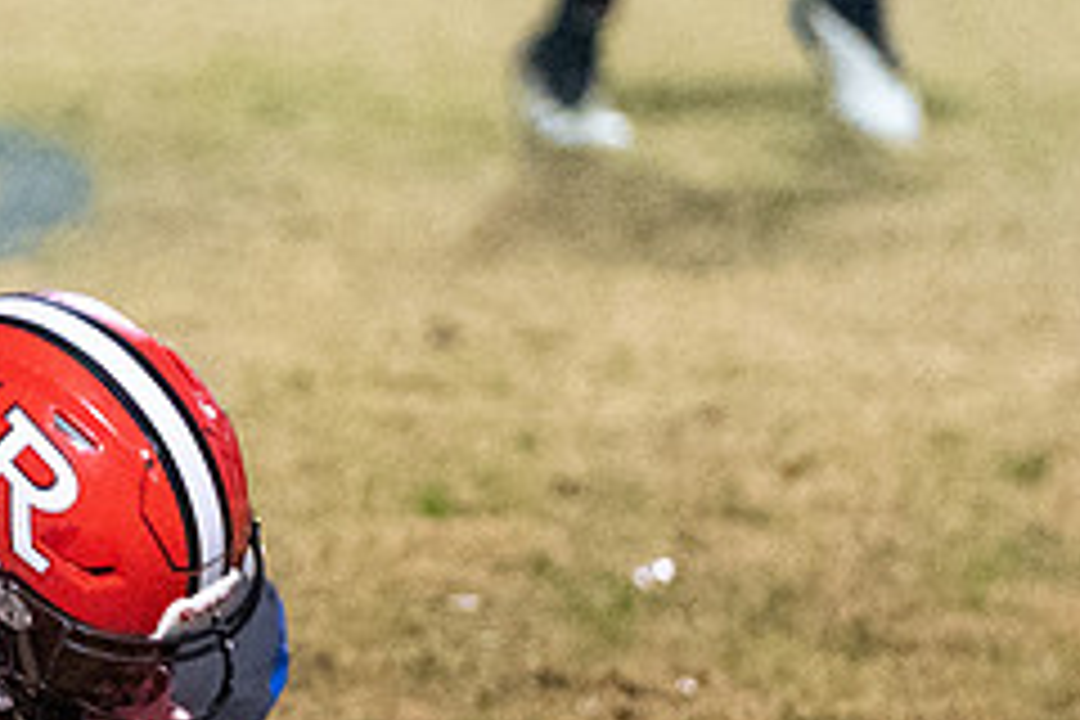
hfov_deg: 2.9
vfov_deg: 1.9
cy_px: 468
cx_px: -550
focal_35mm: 706
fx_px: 21178
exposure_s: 1/800
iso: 10000
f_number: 2.8
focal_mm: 179
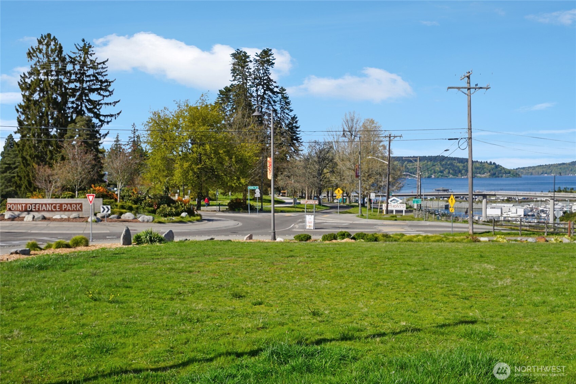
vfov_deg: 36.9
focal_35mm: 36
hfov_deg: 53.1
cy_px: 192
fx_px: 576
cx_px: 288
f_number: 8
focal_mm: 24
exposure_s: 1/250
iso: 100
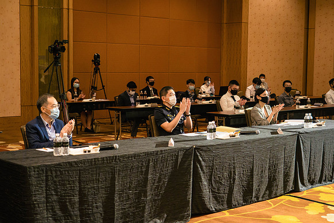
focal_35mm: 60
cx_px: 167
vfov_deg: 22.5
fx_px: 560
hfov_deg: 33.2
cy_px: 112
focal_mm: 28
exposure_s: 1/100
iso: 2000
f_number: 2.8
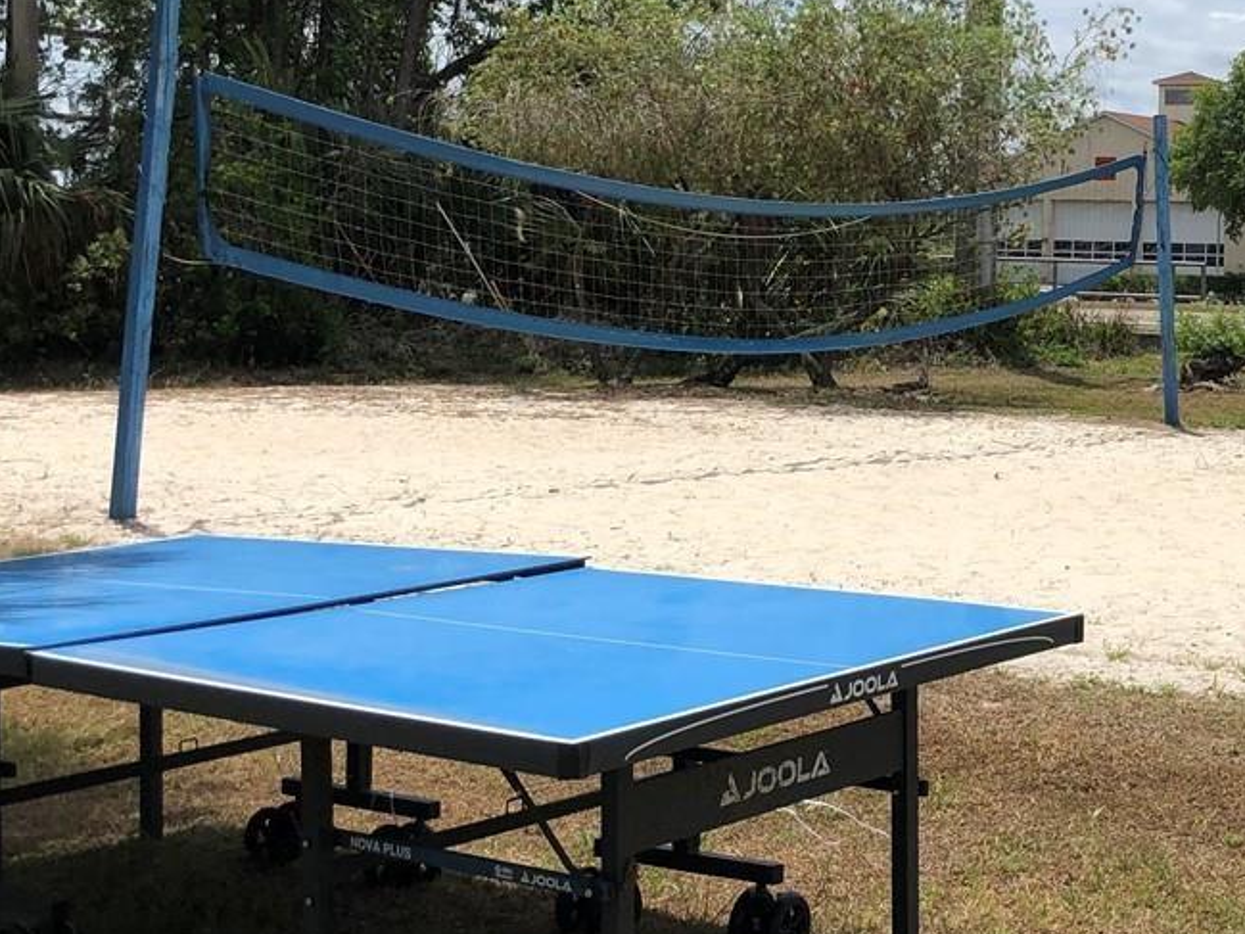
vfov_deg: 21.1
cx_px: 1009
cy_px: 238
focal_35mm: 69
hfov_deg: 27.6
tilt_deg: +0.1
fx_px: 2482
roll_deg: -1.3
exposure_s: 1/3436
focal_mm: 3.99
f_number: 1.8
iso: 25
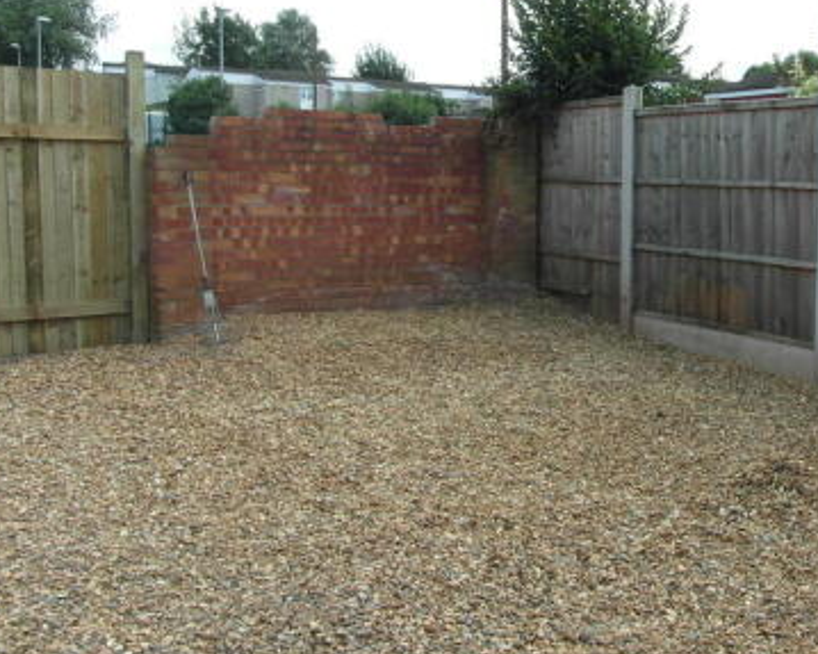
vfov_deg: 39.0
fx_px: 920
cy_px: 268
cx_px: 598
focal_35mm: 38
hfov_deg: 46.5
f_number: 4.6
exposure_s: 1/250
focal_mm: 4
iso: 80
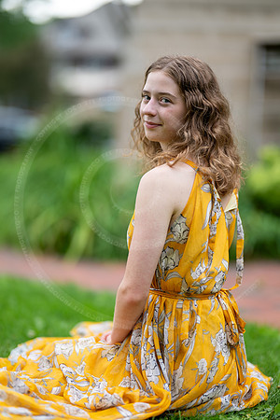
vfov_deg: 23.9
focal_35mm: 85
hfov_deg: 16.1
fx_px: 992
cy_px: 210
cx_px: 140
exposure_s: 1/800
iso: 80
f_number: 1.2
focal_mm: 85
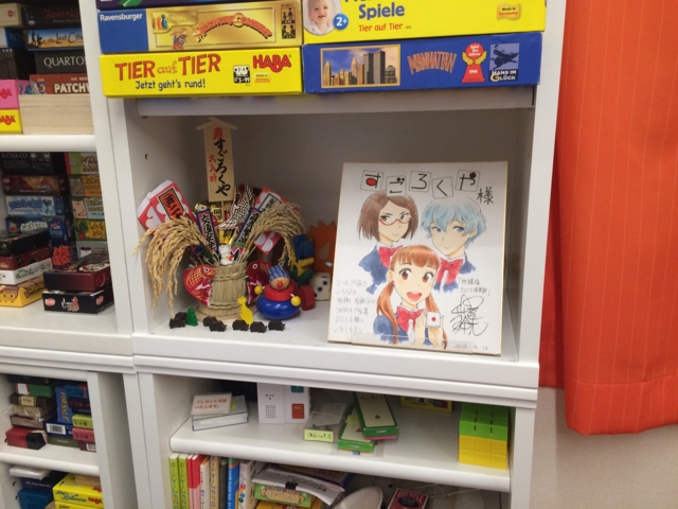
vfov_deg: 48.2
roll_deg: +1.5
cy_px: 254
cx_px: 339
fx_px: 568
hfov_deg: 61.7
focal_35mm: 29
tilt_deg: -14.6
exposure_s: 1/33
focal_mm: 4.15
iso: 64
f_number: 2.2
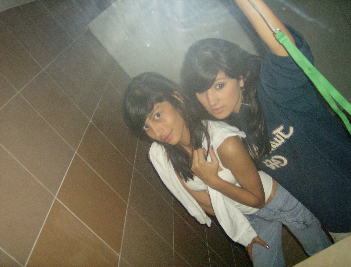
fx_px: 367
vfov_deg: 40.0
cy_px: 134
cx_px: 176
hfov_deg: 51.1
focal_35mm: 36
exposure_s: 1/60
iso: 200
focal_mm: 6
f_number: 2.8
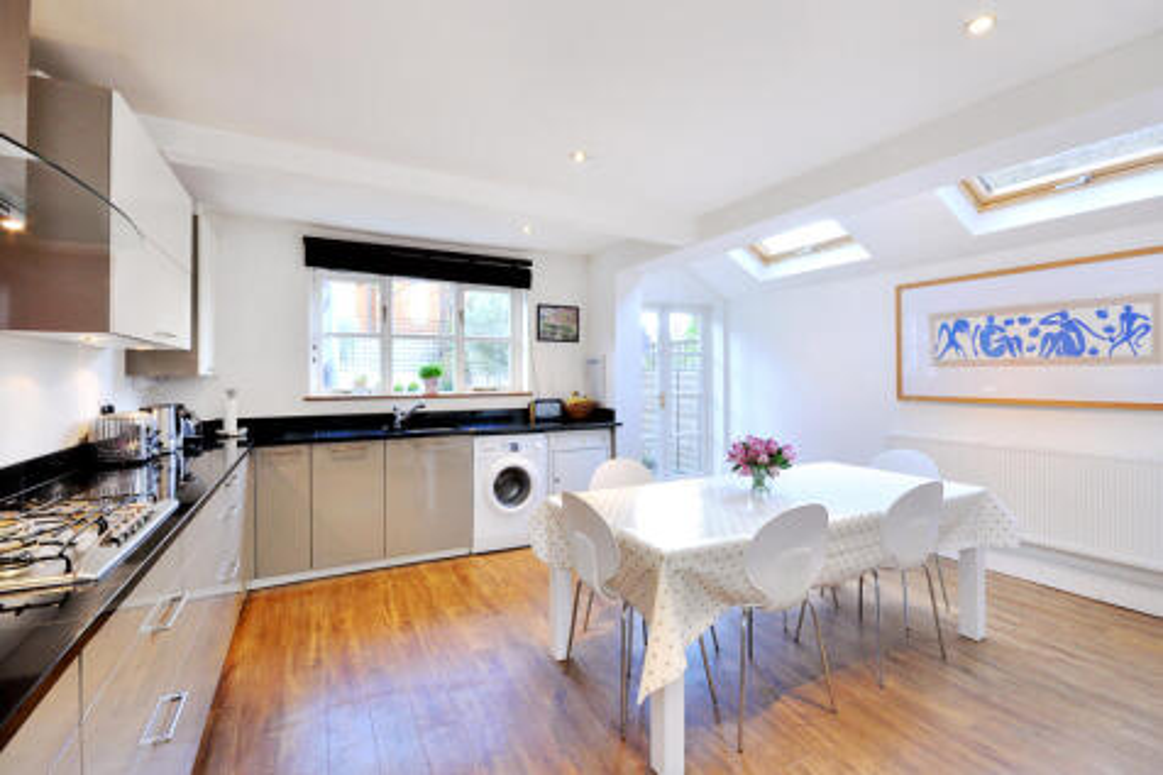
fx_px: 484
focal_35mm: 15
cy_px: 388
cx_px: 582
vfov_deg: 77.3
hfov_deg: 100.4
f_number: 10
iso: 400
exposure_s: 1/8
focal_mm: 10
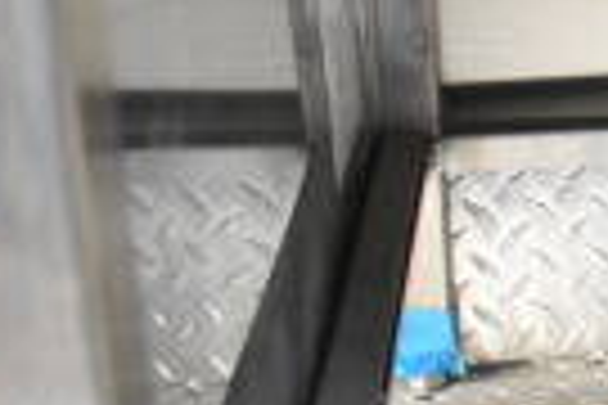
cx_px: 1166
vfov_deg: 11.2
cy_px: 187
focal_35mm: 122
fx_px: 2060
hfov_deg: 14.4
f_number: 3.5
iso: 4500
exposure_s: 1/30
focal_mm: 18
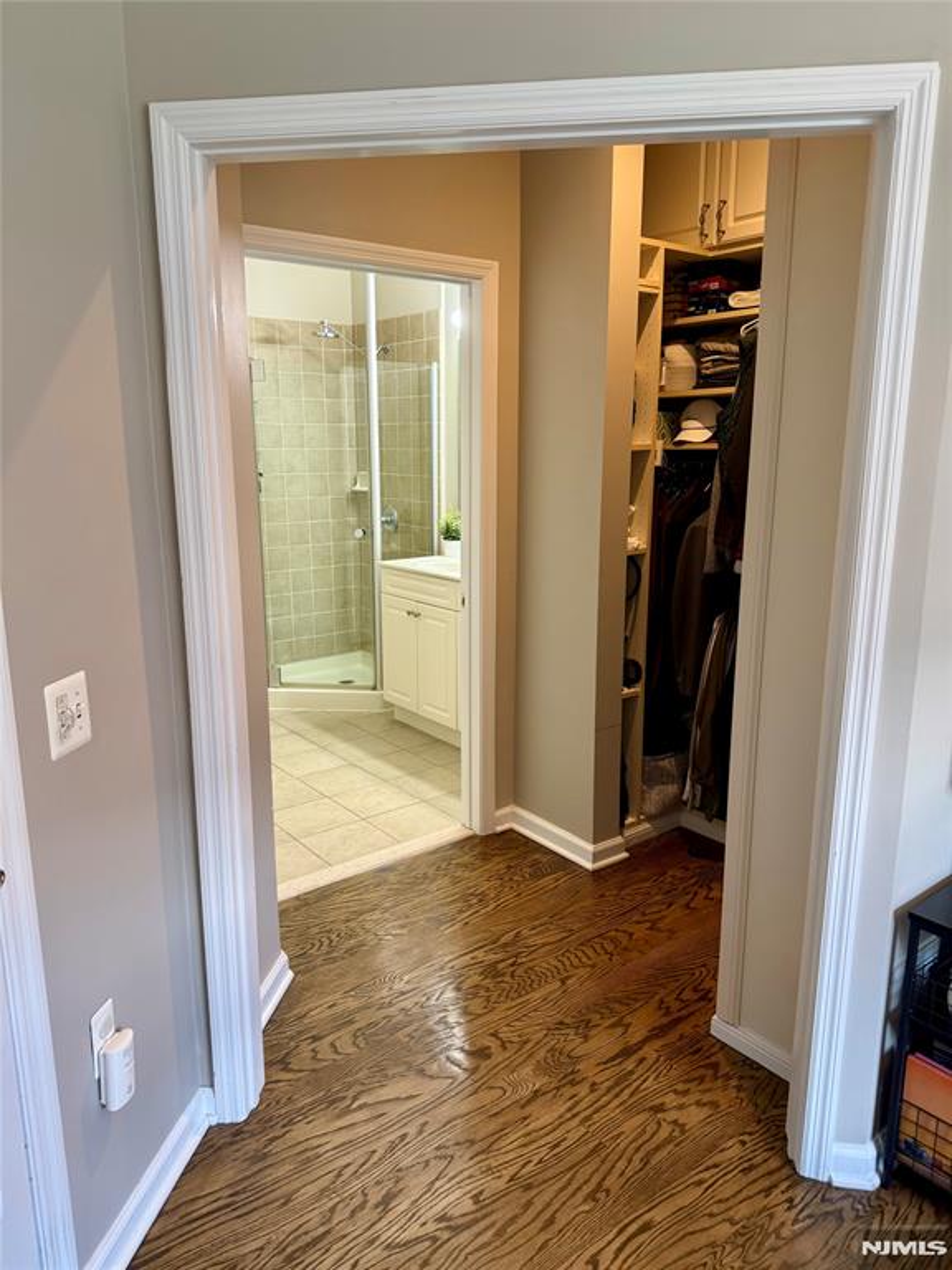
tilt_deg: -10.9
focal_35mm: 24
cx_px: 476
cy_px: 635
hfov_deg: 56.8
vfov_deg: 71.6
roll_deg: -0.4
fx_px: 880
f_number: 1.78
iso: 160
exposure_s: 1/60
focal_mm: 6.76
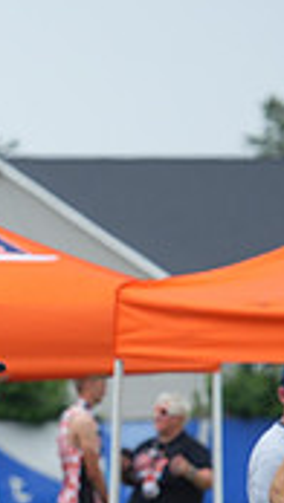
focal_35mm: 735
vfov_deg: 2.9
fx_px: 9830
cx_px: -472
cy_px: 452
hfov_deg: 1.6
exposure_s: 1/1250
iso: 400
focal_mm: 210
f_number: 5.6
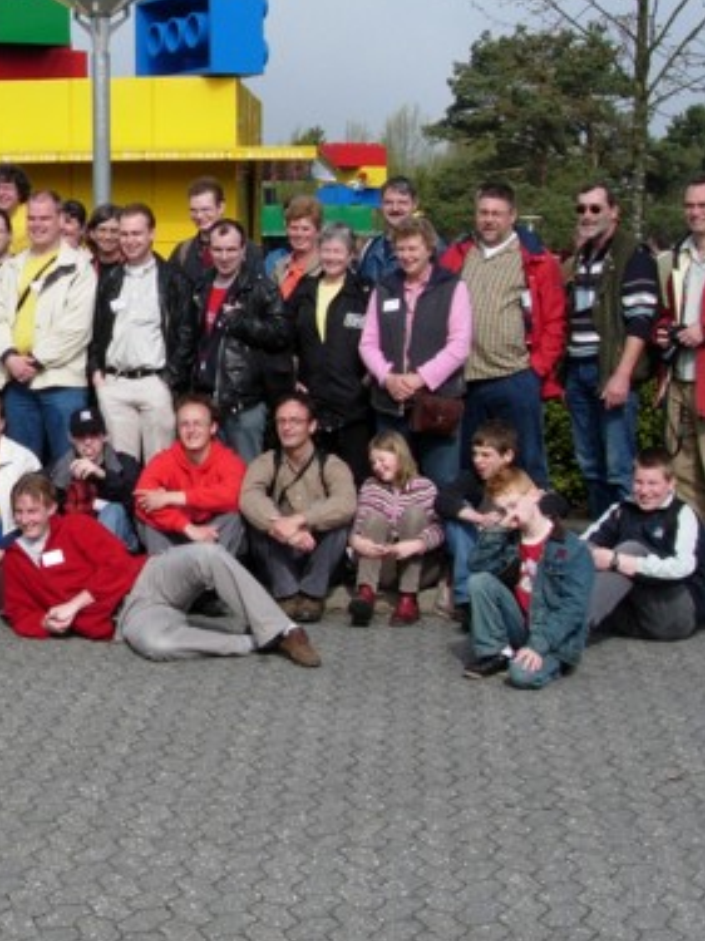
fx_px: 2201
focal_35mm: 81
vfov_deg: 24.1
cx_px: -135
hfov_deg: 17.4
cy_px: 399
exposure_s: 1/683
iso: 64
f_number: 4.8
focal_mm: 7.8
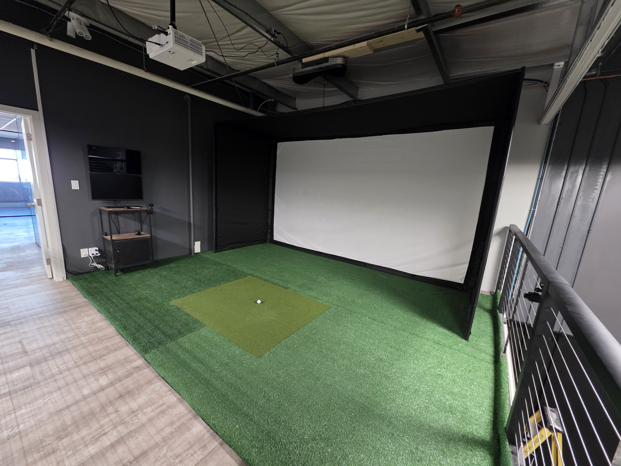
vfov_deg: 89.9
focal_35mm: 13
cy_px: 233
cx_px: 310
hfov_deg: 106.2
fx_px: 233
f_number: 1.9
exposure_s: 1/60
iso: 640
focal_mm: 2.2
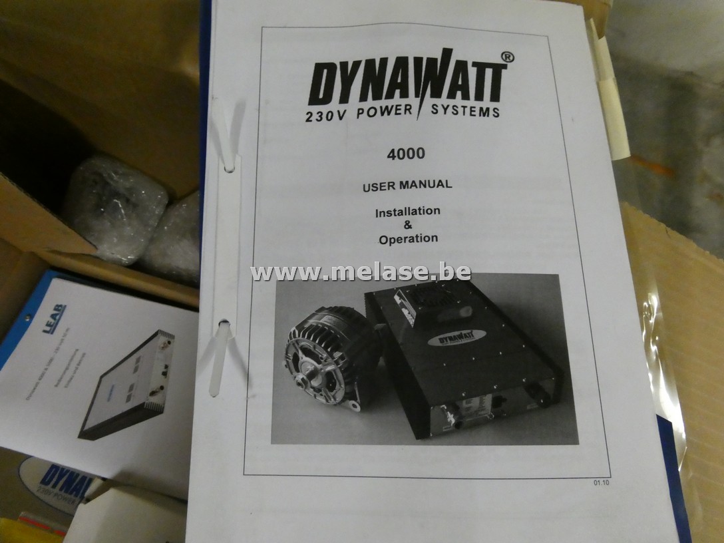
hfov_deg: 71.6
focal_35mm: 24
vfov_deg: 56.8
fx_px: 502
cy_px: 272
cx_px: 362
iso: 1250
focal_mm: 4.3
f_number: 3.3
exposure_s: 1/60
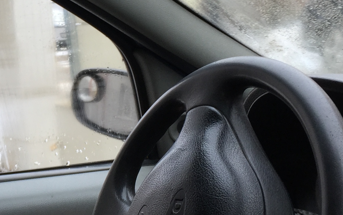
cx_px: 9
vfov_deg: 15.7
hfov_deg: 24.0
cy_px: 84
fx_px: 776
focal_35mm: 83
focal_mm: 4.15
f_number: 2.2
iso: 32
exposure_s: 1/100
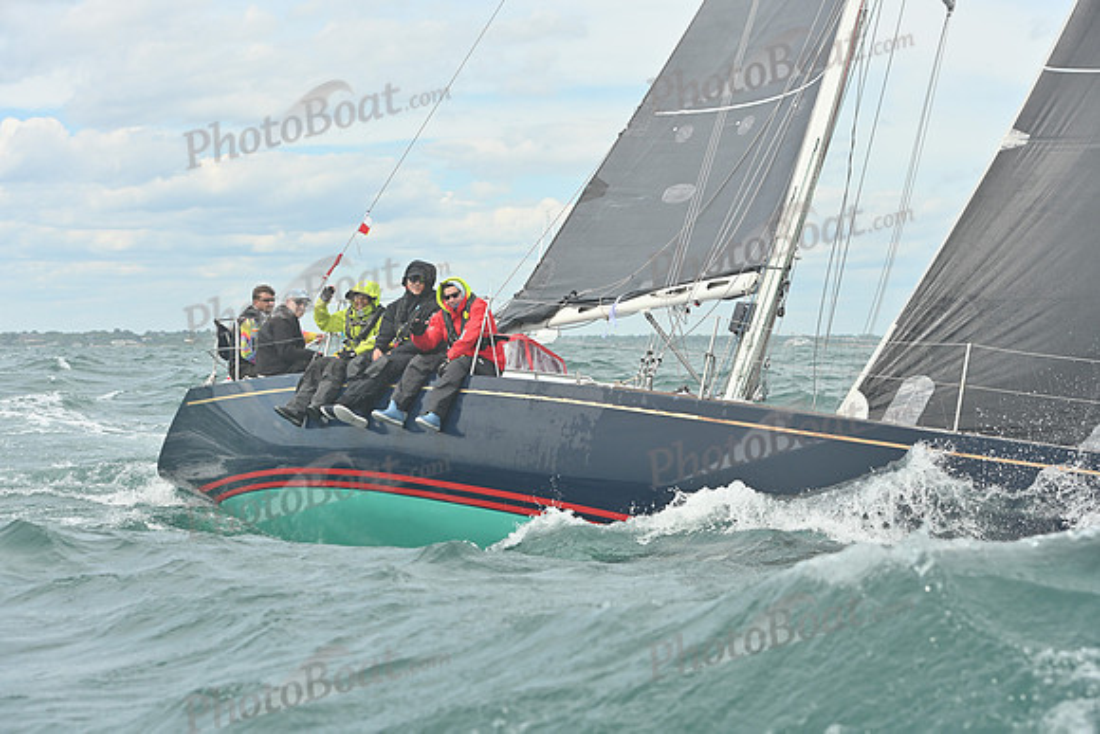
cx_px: 550
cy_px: 367
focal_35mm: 75
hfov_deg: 27.0
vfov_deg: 18.2
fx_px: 2292
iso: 320
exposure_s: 1/1250
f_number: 6.3
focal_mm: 75
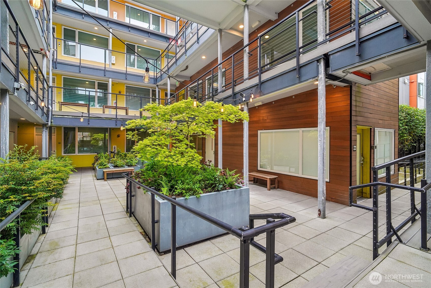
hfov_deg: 96.7
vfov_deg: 73.7
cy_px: 144
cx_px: 216
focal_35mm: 16
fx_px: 192
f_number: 8
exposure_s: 1/50
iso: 1600
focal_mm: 16
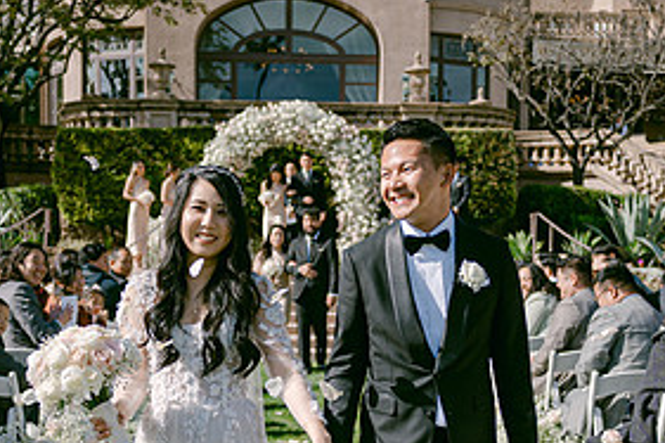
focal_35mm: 59
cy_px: 322
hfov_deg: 34.0
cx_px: 331
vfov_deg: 22.8
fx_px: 1089
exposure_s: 1/2500
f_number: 2.8
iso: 100
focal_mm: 28
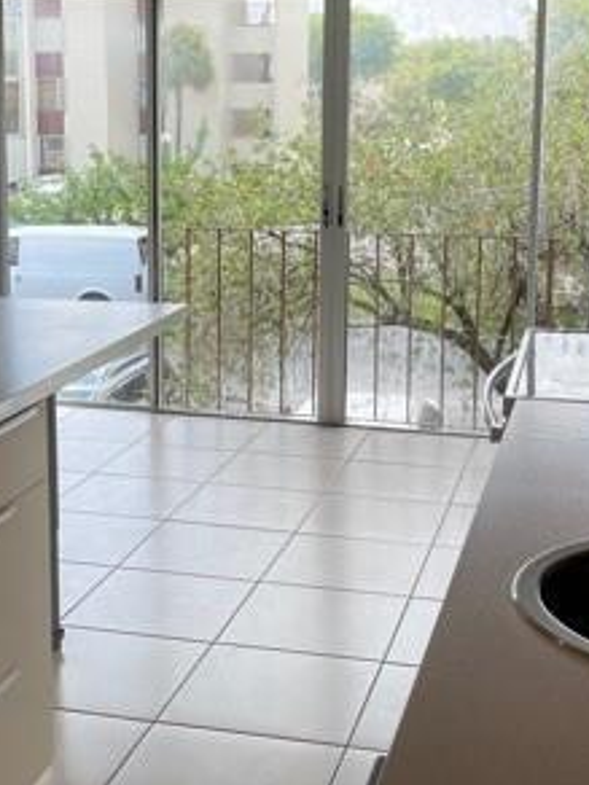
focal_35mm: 57
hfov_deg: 25.6
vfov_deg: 33.7
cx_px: 237
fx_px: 1293
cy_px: 315
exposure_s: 1/861
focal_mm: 5.1
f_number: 1.6
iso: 32
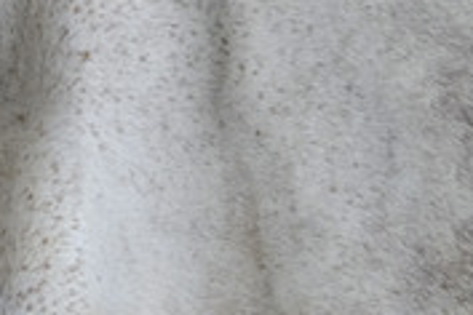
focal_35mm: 606
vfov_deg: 2.3
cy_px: -55
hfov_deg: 3.3
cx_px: -855
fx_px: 7962
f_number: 4
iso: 1000
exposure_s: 1/500
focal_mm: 70
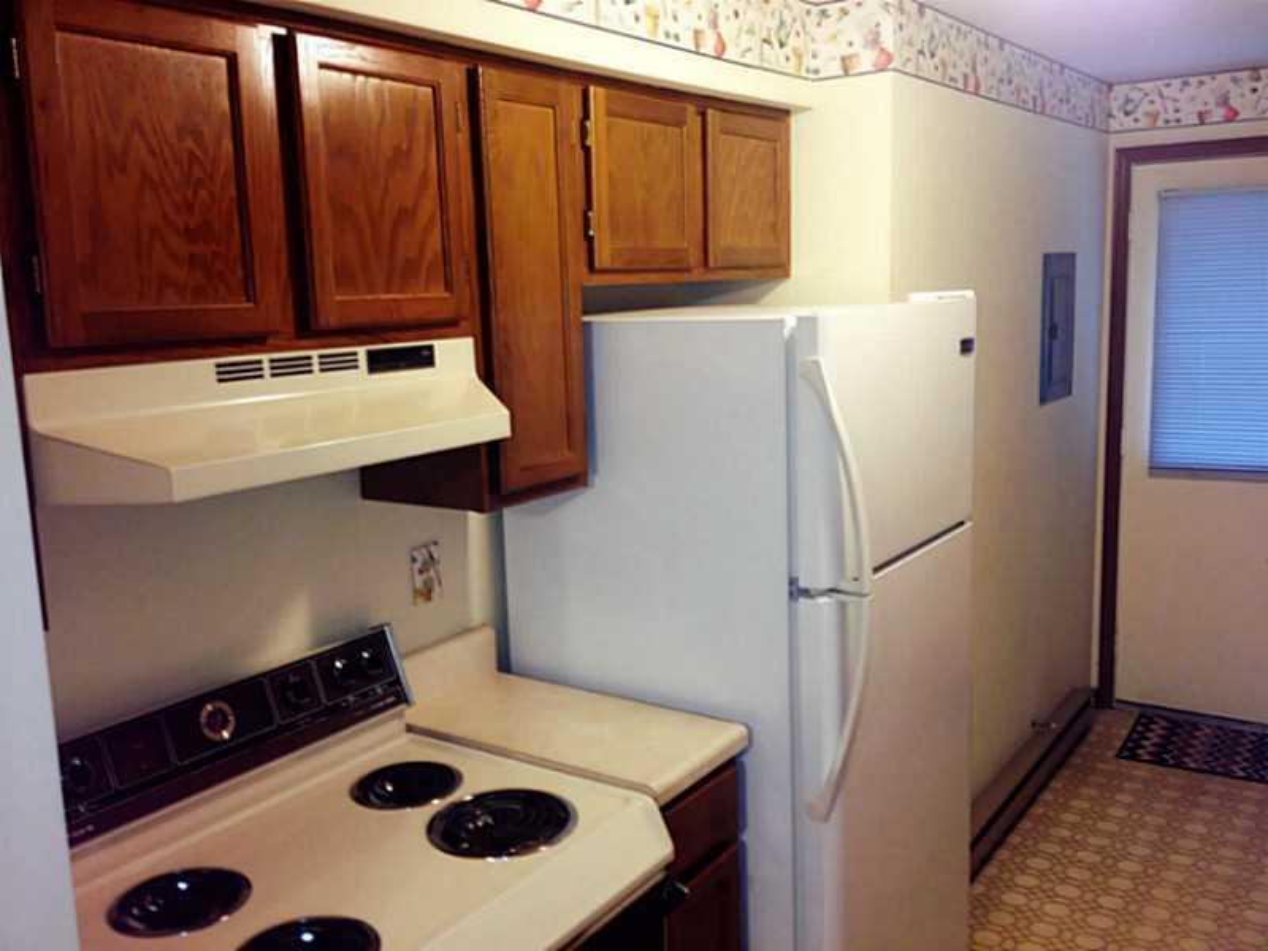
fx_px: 1282
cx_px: 634
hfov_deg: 52.6
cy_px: 476
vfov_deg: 40.7
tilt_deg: -8.8
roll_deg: +3.4
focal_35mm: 35
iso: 50
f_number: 2.4
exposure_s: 1/20
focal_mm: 4.28
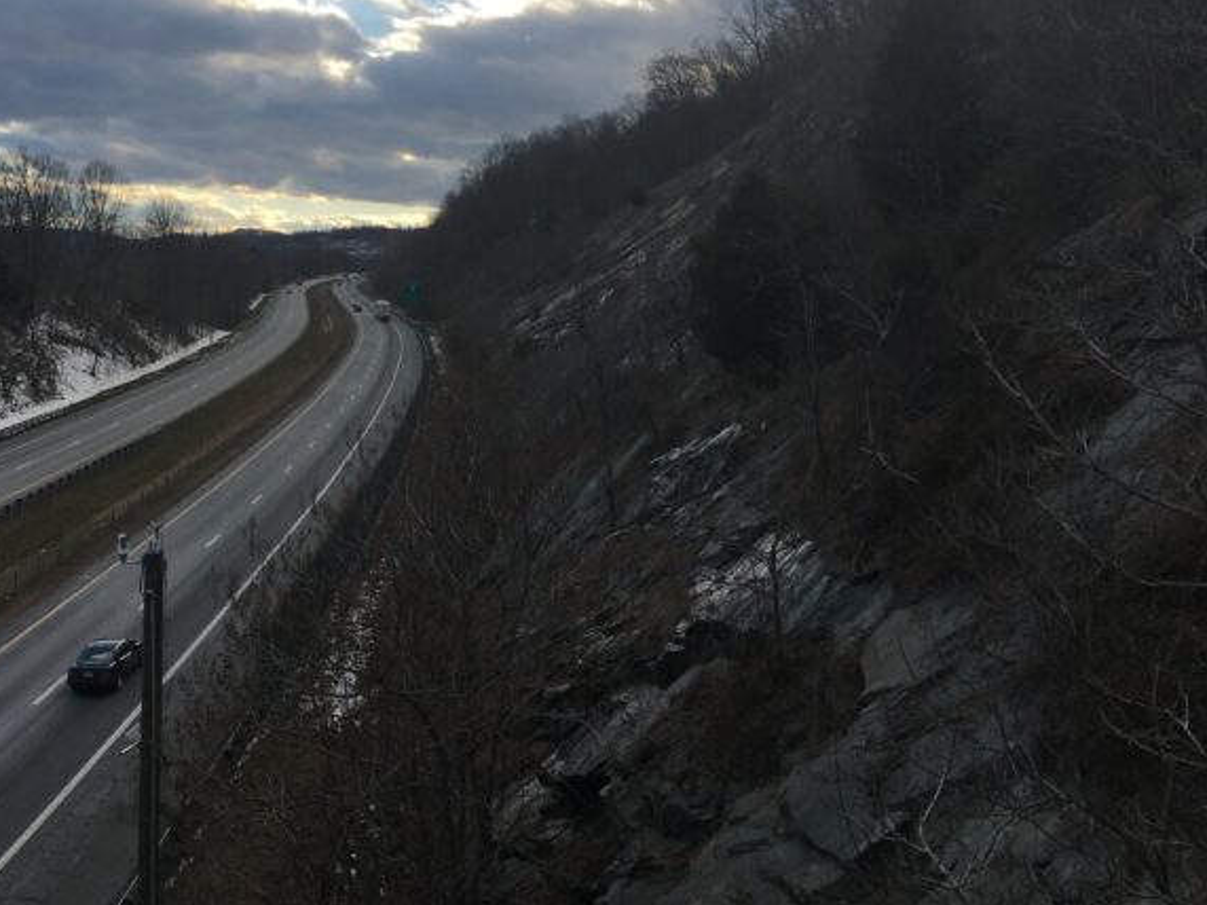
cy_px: 334
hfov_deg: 47.1
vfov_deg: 36.6
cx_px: 397
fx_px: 1360
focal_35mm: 39
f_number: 2.2
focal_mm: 4.15
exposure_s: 1/1054
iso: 25
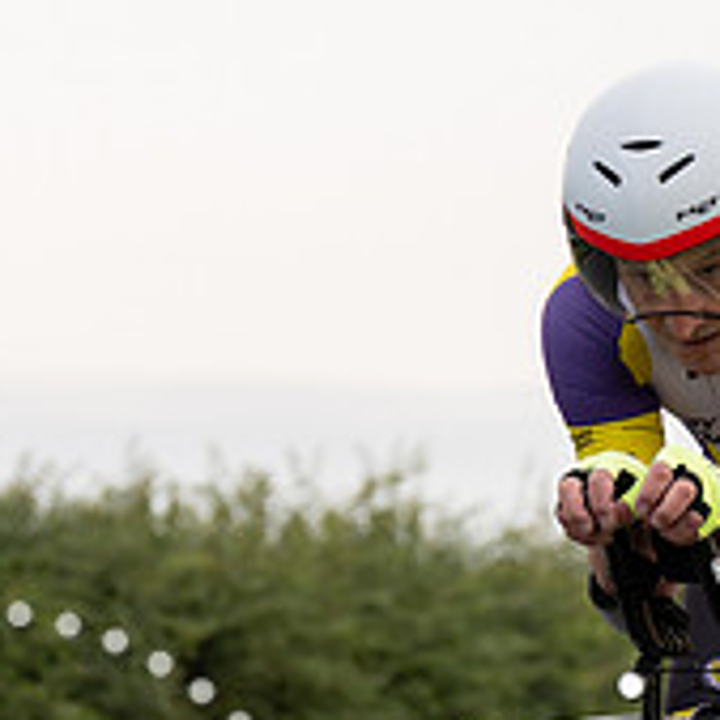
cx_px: 562
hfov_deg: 4.6
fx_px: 8919
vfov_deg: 4.6
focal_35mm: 379
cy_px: 585
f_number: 4.5
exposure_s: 1/800
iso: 320
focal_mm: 93
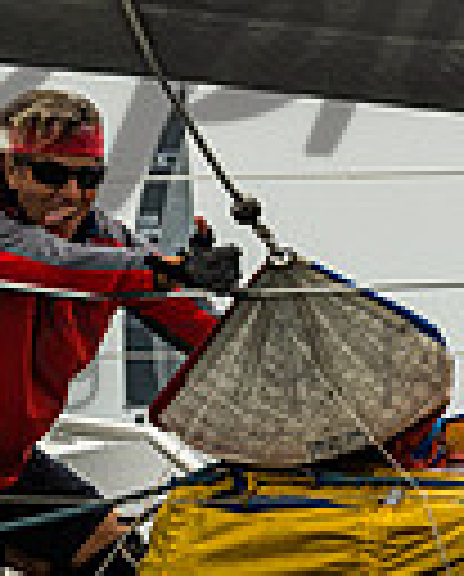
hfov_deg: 4.2
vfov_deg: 5.2
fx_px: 6277
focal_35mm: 367
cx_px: 473
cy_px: 7
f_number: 6.3
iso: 400
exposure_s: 1/2500
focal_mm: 83
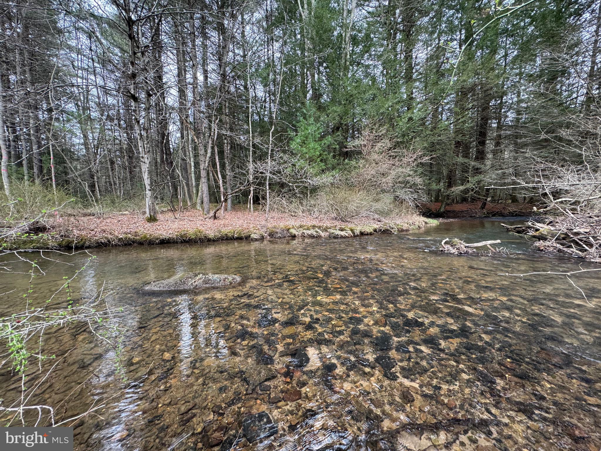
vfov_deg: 85.7
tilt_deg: -6.1
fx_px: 243
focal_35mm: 14
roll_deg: +0.4
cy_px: 226
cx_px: 300
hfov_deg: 102.1
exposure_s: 1/99
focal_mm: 2.22
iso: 125
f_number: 2.2
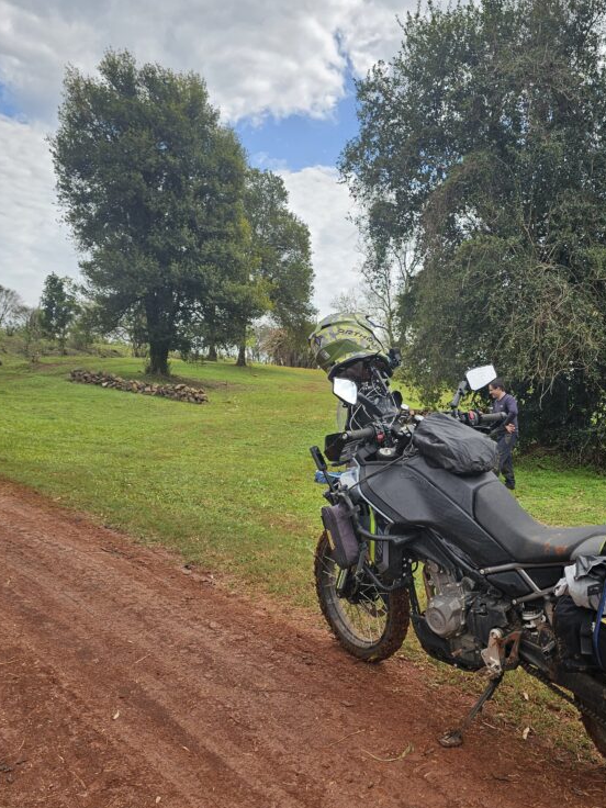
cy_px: 472
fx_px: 747
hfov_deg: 44.0
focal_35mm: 32
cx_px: 357
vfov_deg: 56.5
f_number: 1.7
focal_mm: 6.3
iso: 10
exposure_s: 1/426
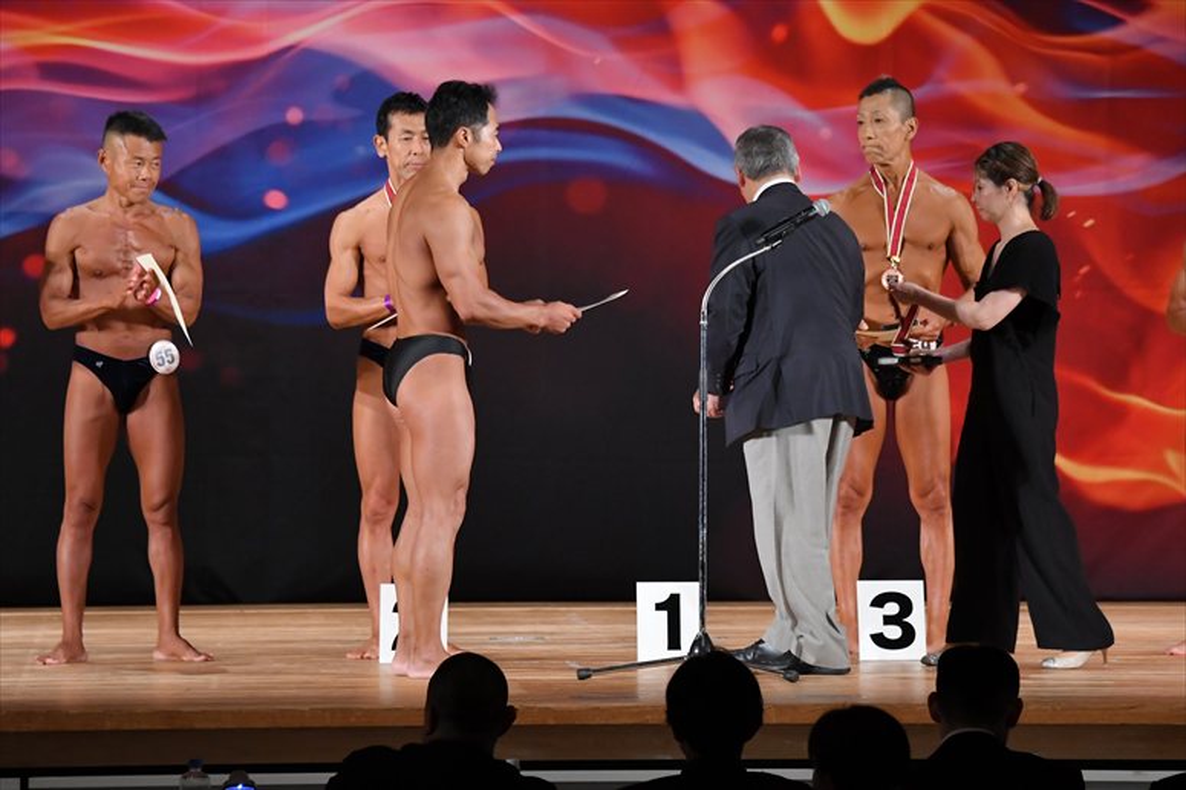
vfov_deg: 6.8
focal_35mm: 202
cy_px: 395
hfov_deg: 10.2
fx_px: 6652
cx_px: 593
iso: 3200
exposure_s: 1/400
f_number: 5.6
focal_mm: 135
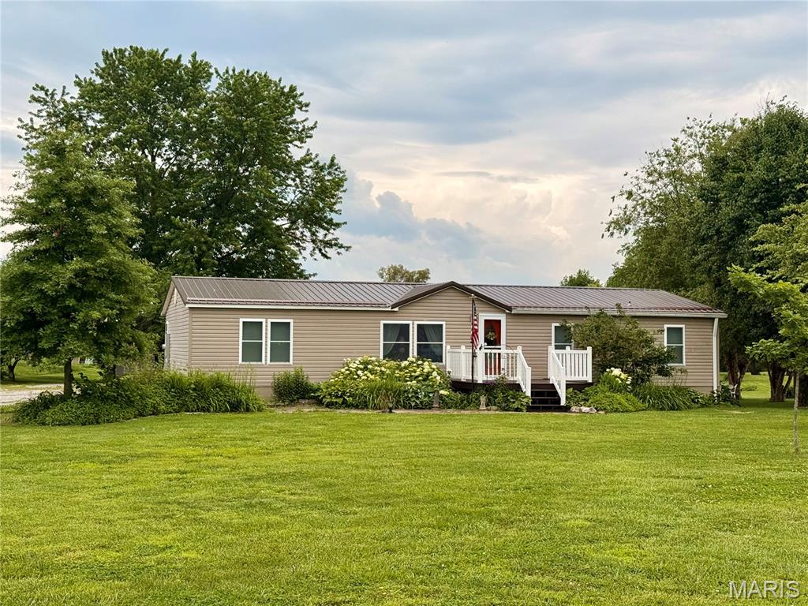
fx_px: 1120
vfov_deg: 30.3
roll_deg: -0.3
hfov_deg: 39.7
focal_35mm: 48
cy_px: 303
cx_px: 404
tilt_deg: +1.7
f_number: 1.78
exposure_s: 1/4329
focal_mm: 6.76
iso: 64
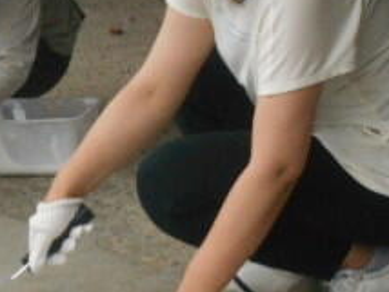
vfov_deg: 5.8
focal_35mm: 257
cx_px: -47
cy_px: 134
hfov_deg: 7.6
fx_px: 2891
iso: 560
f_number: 6.3
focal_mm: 15.4
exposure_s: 1/250
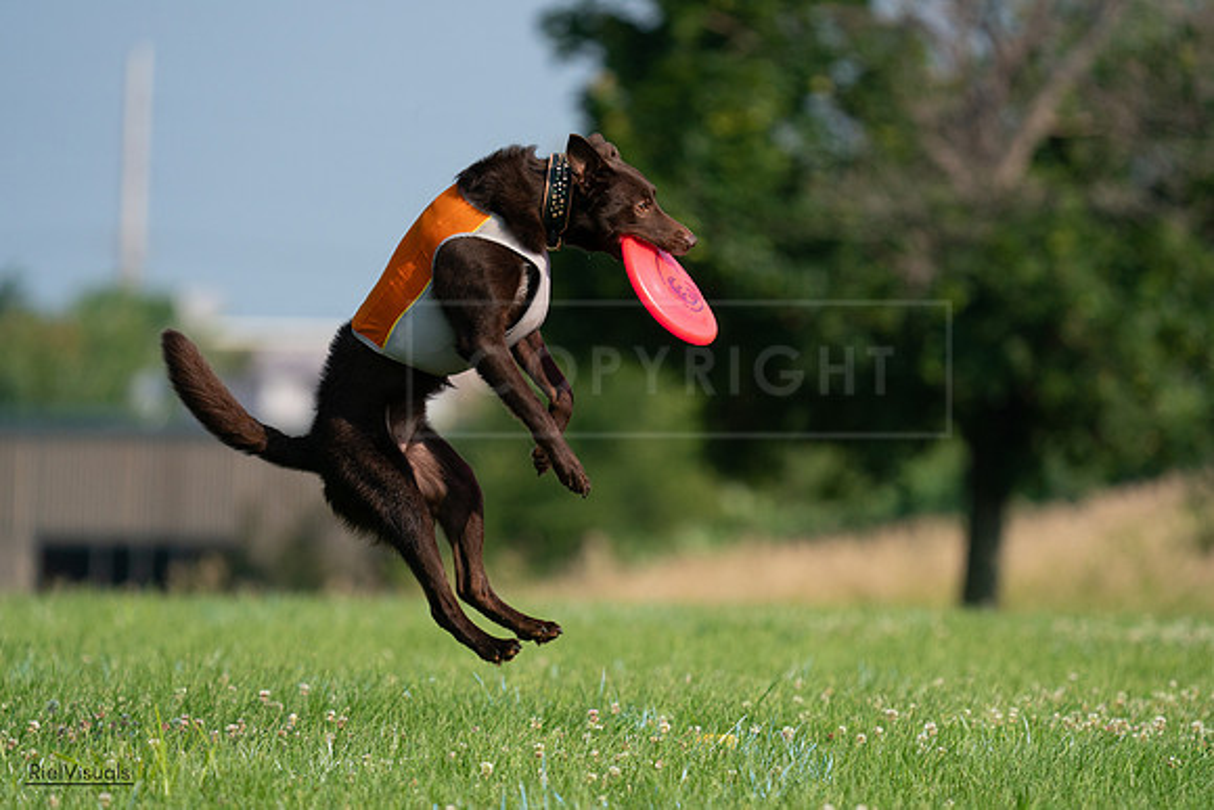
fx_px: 13728
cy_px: 405
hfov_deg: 5.1
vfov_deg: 3.4
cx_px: 607
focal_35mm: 407
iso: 1000
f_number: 6.3
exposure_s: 1/4000
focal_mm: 407
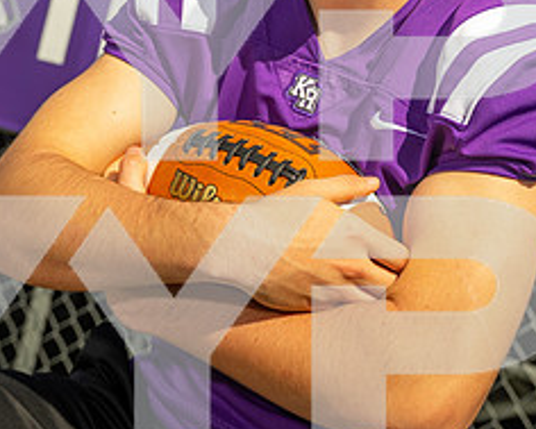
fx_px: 1539
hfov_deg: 19.8
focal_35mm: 97
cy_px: 42
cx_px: 275
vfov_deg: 15.7
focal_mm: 42
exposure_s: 1/125
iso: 100
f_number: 5.6
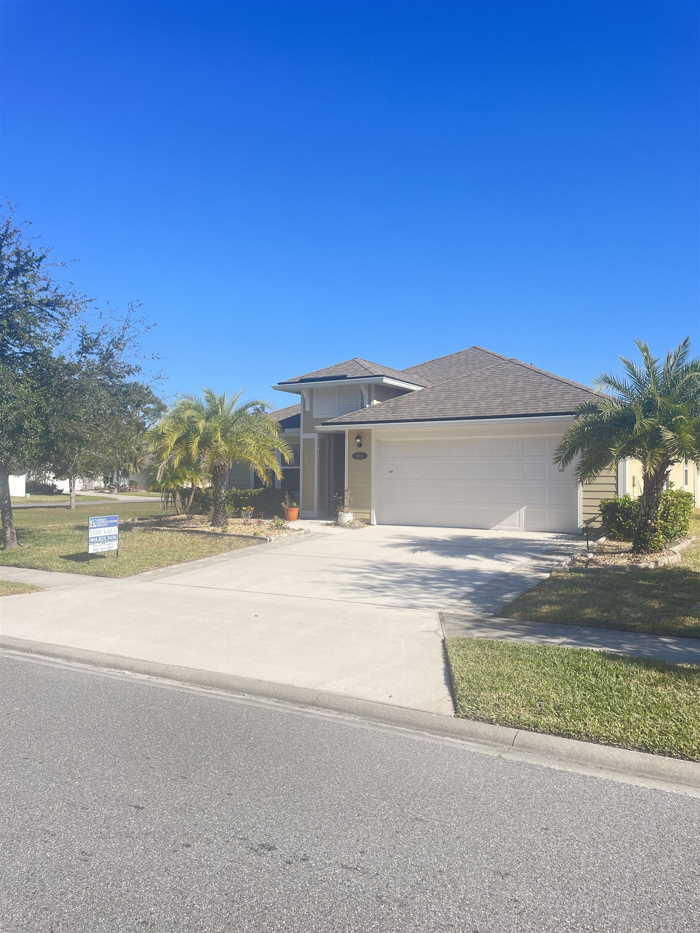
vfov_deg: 67.3
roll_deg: -0.4
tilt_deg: +1.7
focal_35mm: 26
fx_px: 701
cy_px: 466
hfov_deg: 53.1
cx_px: 350
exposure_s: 1/2257
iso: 32
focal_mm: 4.2
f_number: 1.6
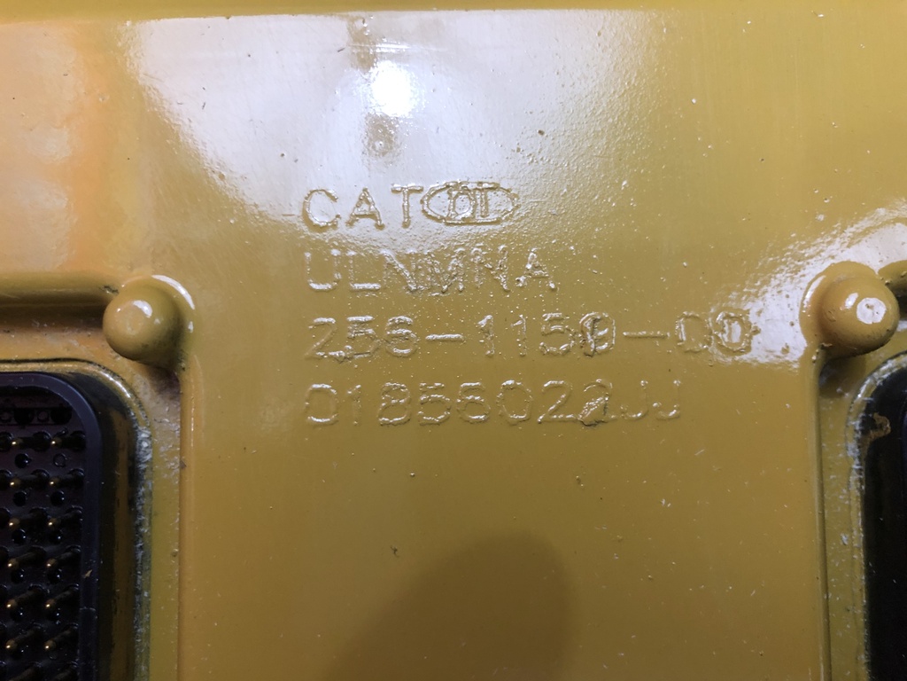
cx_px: 454
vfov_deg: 49.7
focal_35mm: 28
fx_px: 734
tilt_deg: -84.9
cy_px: 340
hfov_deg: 63.4
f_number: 1.8
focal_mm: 4
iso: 100
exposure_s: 1/13
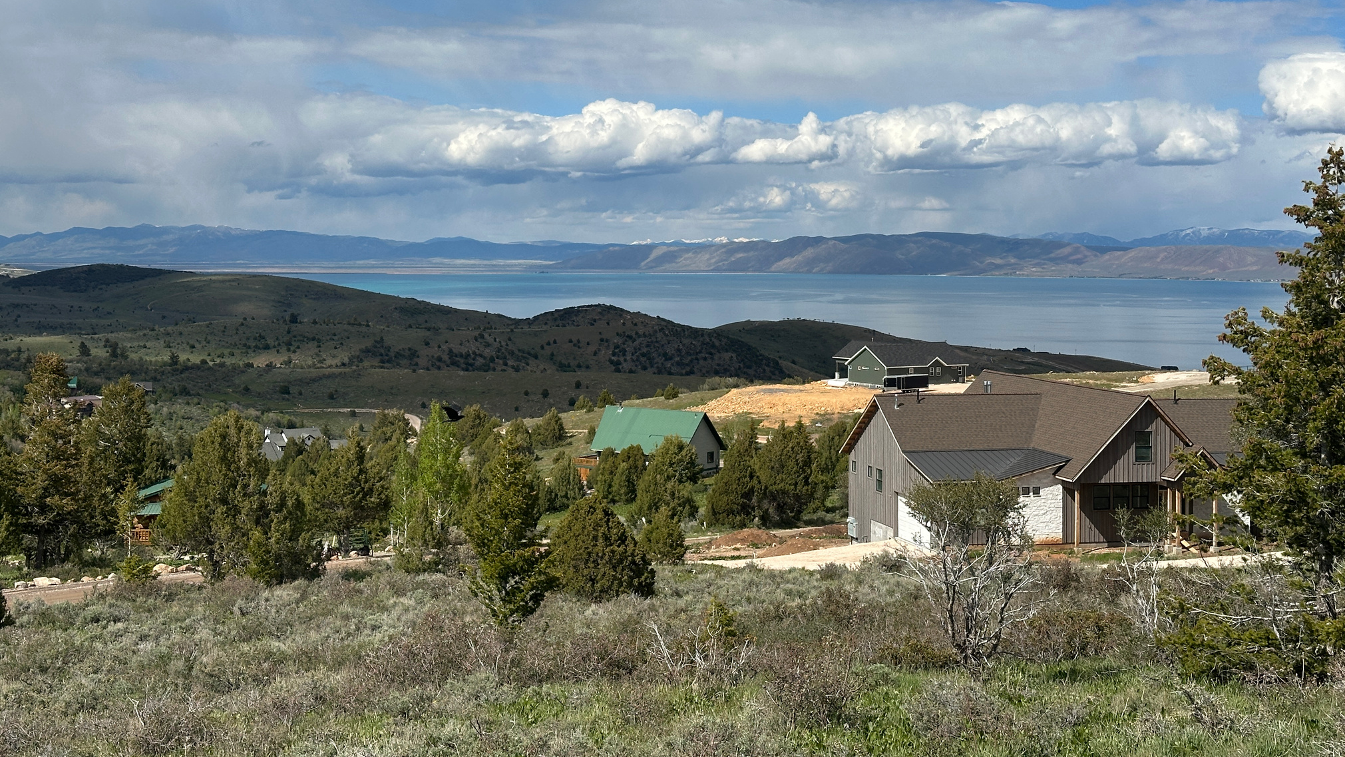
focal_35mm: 53
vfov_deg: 22.6
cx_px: 666
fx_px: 1890
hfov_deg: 39.2
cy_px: 263
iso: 64
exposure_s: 1/7092
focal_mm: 6.86
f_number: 1.78
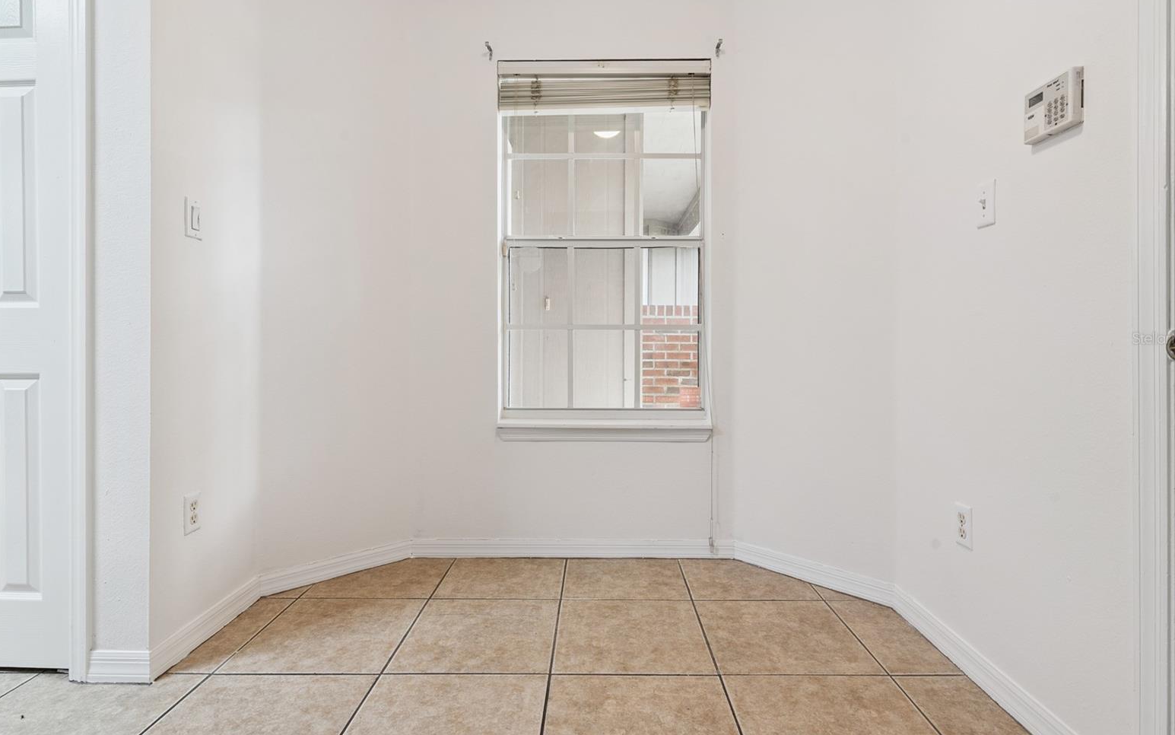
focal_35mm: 19
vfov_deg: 62.2
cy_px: 338
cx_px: 592
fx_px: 608
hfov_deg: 88.0
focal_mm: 18
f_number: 9
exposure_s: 1/30
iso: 250
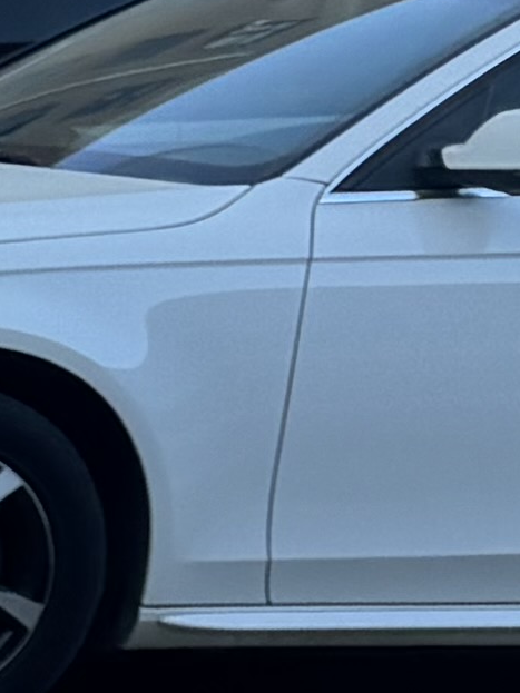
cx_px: -2328
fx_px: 4408
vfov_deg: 8.7
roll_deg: -0.8
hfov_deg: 5.0
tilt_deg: -15.9
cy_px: 1229
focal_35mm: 220
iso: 80
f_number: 1.78
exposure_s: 1/723
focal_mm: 6.76
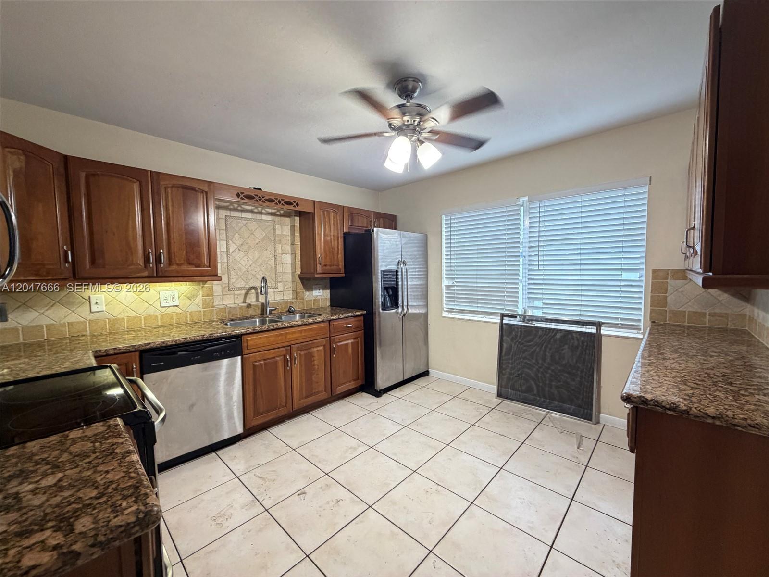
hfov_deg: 102.1
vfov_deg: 85.7
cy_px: 288
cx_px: 384
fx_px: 311
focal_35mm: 14
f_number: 2.2
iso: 320
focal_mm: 2.22
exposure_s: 1/75
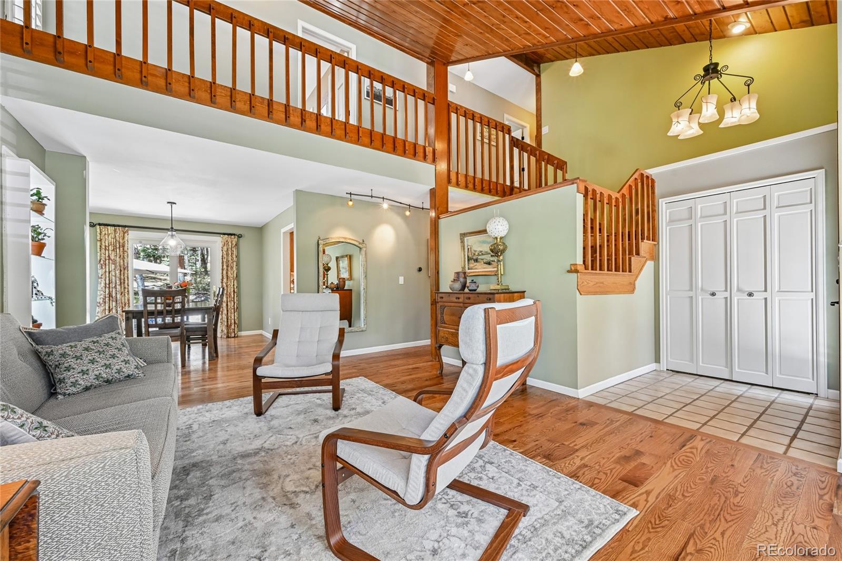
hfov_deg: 104.3
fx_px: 327
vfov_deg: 81.2
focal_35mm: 14
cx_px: 421
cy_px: 280
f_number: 10
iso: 400
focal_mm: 14
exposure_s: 1/6
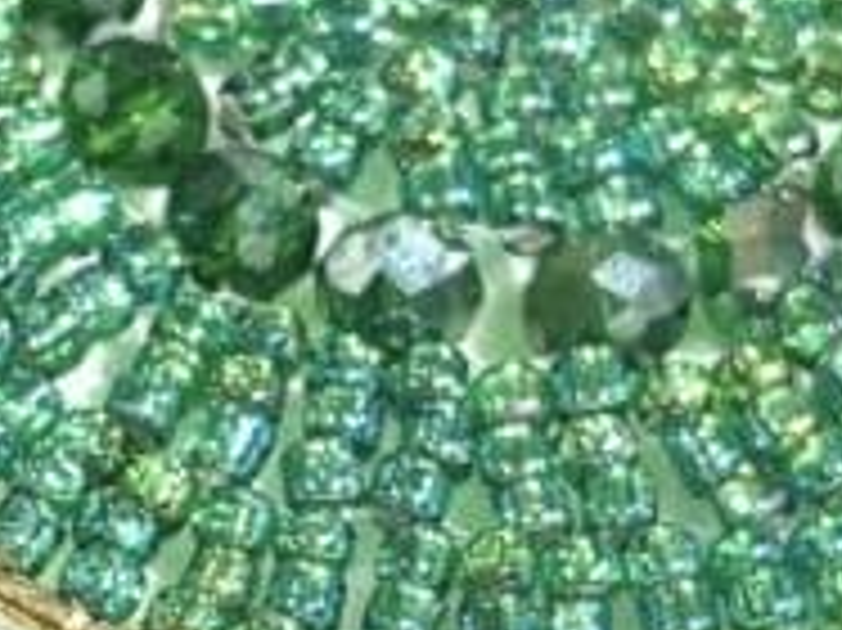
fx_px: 6928
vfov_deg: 5.2
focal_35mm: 285
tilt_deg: -47.7
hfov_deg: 6.9
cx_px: 36
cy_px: 544
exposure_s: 1/136
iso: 25
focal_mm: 5.96
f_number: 1.6
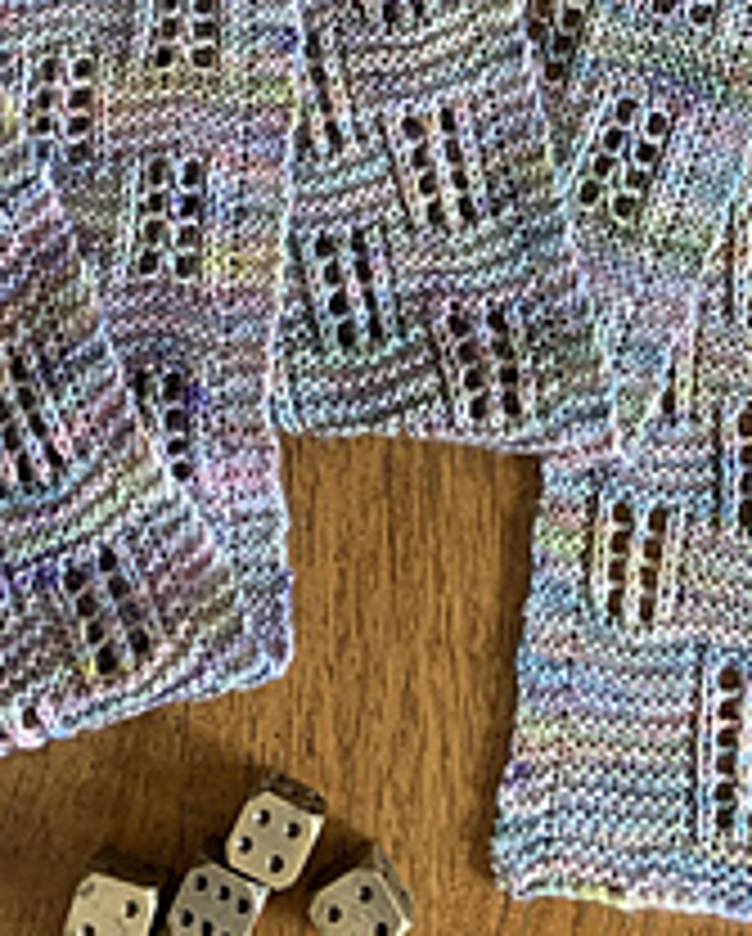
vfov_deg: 23.3
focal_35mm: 78
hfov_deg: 19.7
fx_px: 2165
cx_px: 482
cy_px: -27
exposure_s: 1/60
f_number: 1.8
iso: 200
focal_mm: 4.25
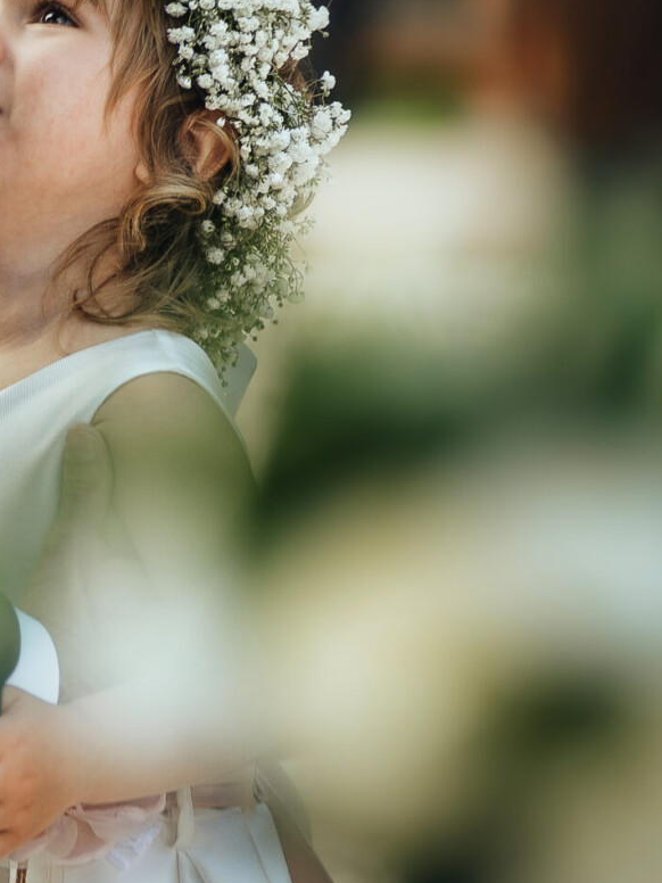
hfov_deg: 3.4
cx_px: -49
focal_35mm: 442
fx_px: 11270
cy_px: 118
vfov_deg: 4.5
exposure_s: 1/250
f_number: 3.5
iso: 100
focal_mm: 170
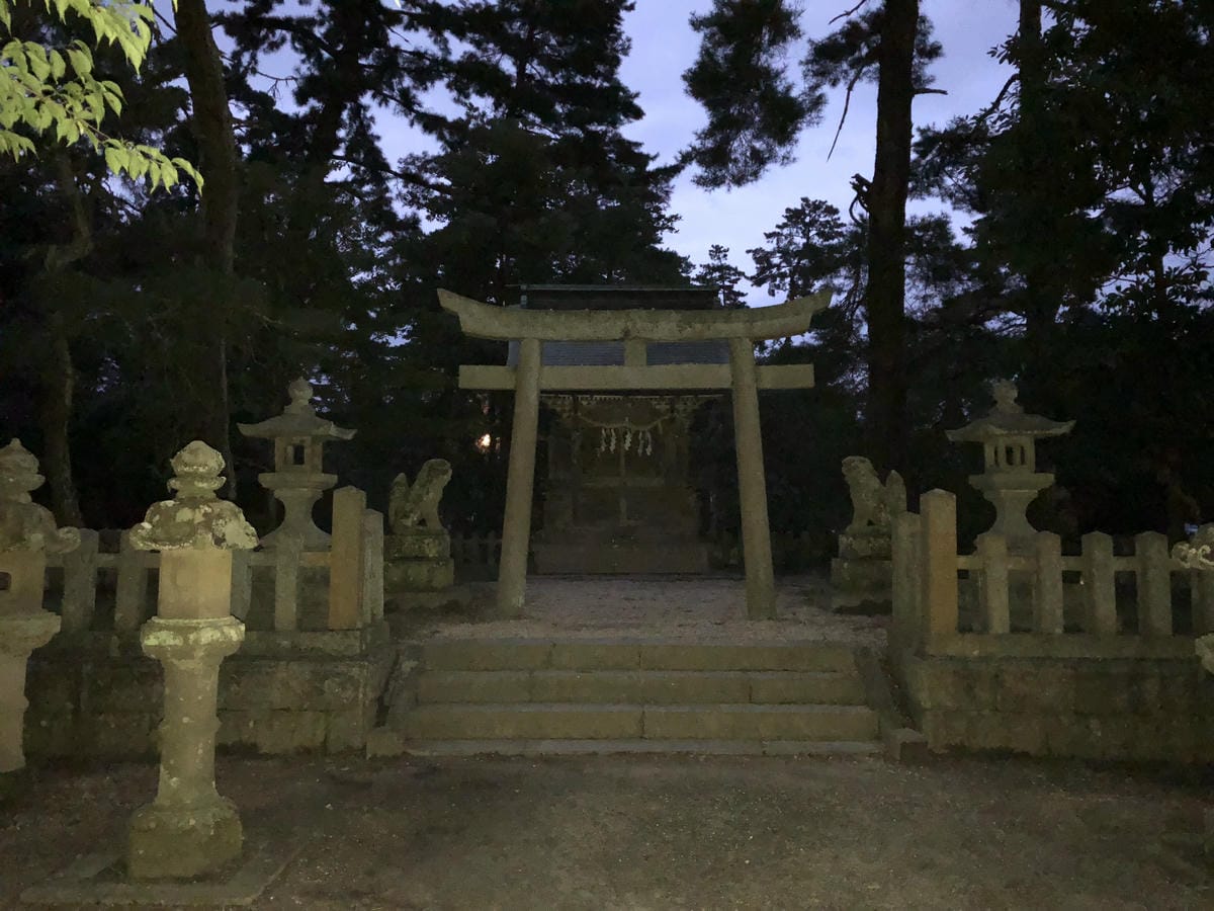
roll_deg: -0.5
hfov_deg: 61.7
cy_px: 456
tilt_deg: +3.9
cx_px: 607
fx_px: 1017
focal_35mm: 29
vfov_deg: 48.2
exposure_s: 1/16
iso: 1600
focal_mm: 3.99
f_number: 1.8
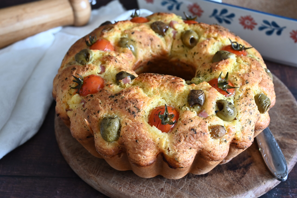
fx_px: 445
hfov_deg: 36.9
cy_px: 99
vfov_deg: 25.0
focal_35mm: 54
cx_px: 148
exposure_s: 1/10
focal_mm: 36
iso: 200
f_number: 6.3
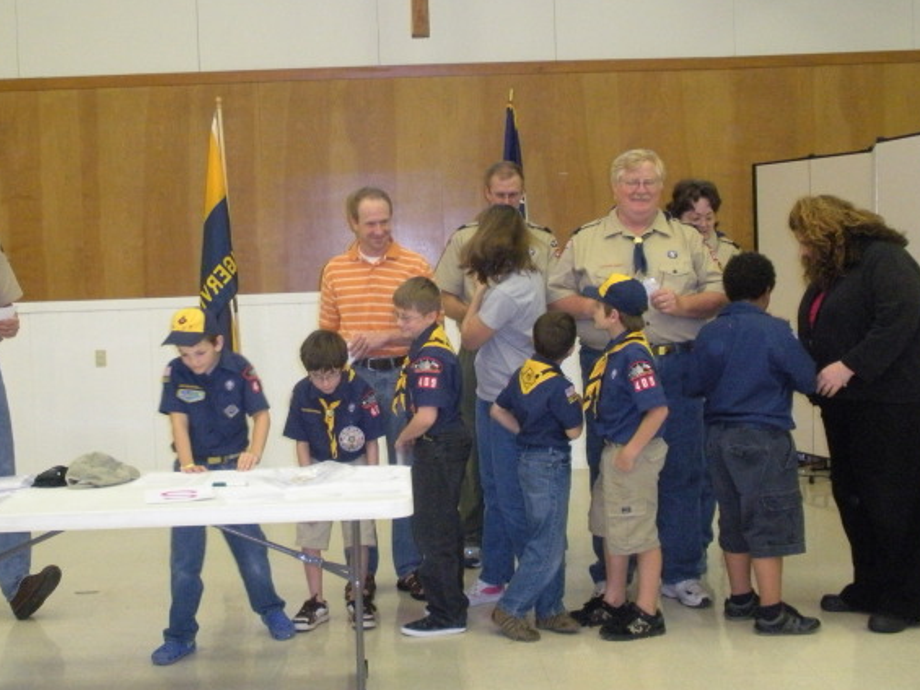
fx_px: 1356
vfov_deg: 28.5
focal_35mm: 51
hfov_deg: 37.5
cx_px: 420
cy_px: 283
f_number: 3.5
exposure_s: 1/36.3
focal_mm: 6.3
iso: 414
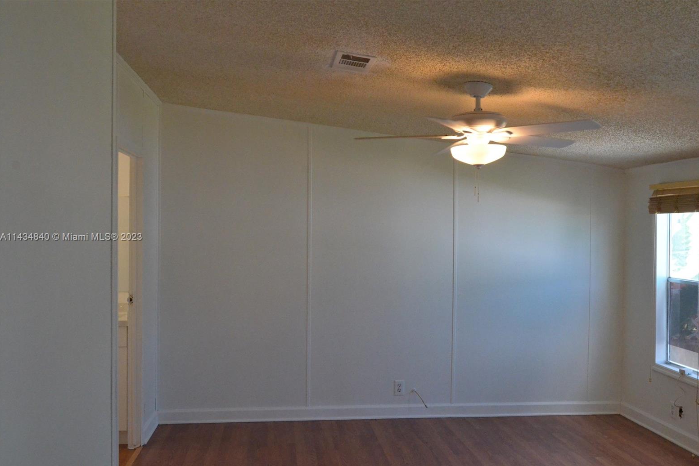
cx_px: 358
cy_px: 238
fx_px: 719
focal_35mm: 37
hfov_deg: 51.9
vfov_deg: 36.0
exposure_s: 1/320
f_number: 9
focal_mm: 24
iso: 5000
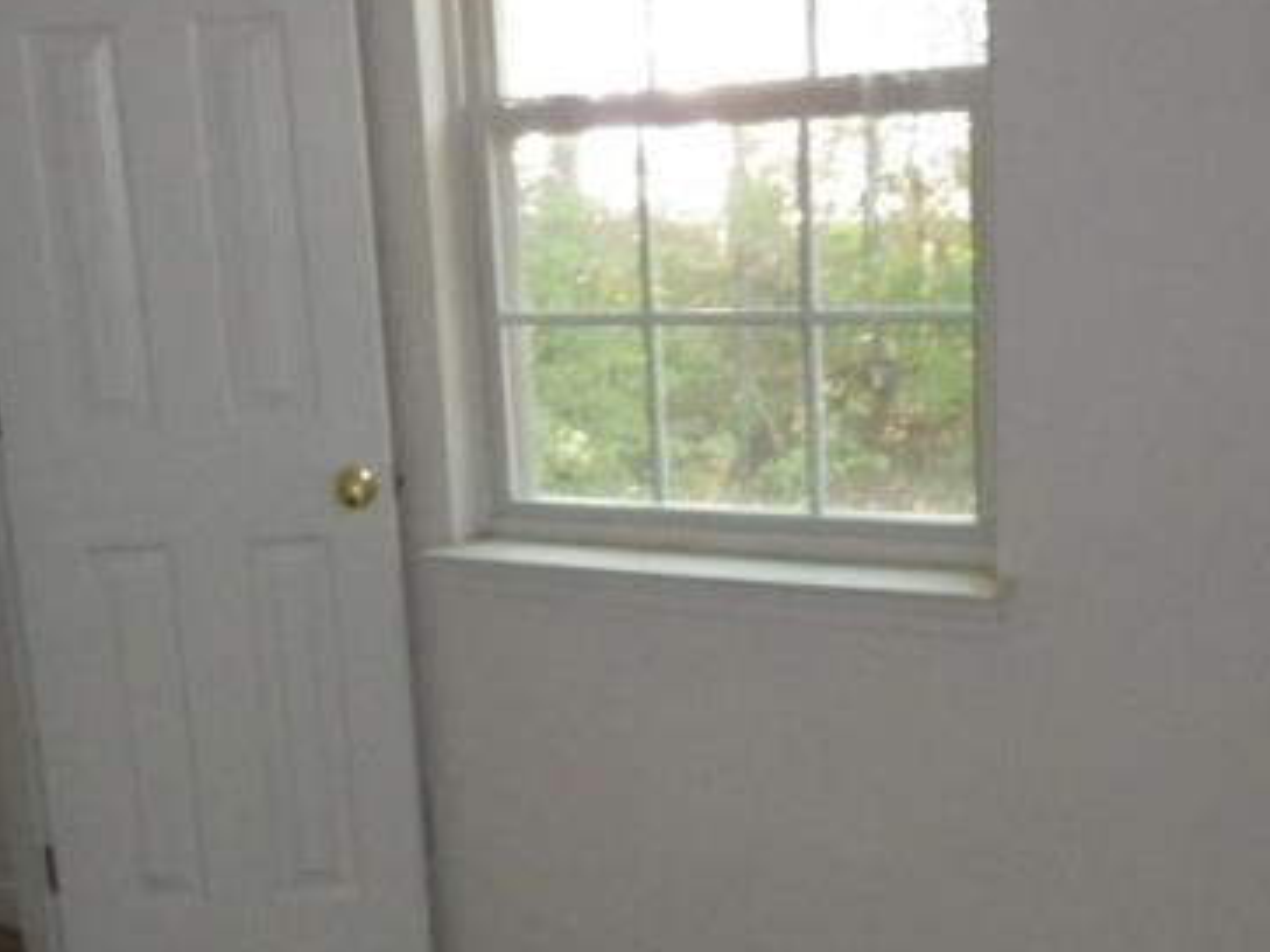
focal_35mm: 60
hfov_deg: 32.1
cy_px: 682
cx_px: 549
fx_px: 2201
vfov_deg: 24.2
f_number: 3.8
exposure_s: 1/50
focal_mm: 6.1
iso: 1600
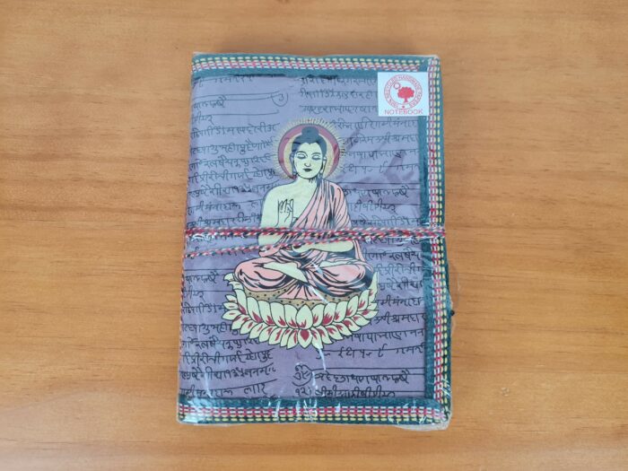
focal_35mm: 26
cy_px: 236
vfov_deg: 53.1
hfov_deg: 67.3
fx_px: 472
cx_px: 314
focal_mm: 5.4
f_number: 1.8
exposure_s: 1/120
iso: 125
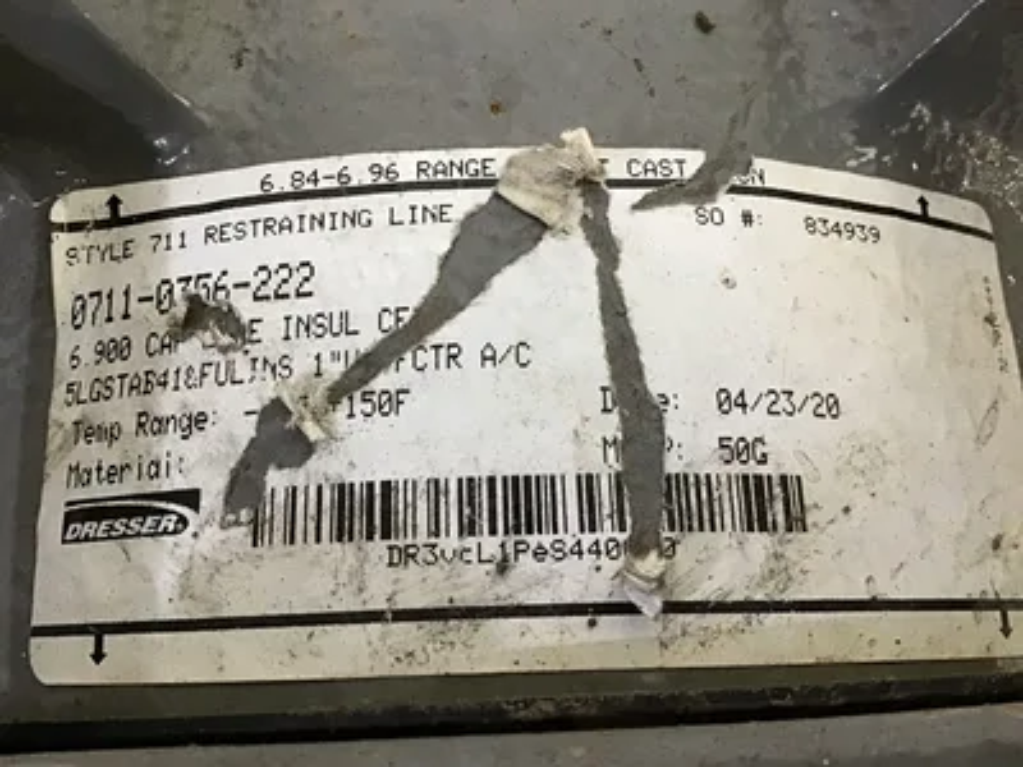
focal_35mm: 31
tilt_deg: -78.0
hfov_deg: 58.4
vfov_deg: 45.4
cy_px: 384
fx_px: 916
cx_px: 512
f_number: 2.4
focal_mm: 3.3
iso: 200
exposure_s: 1/17
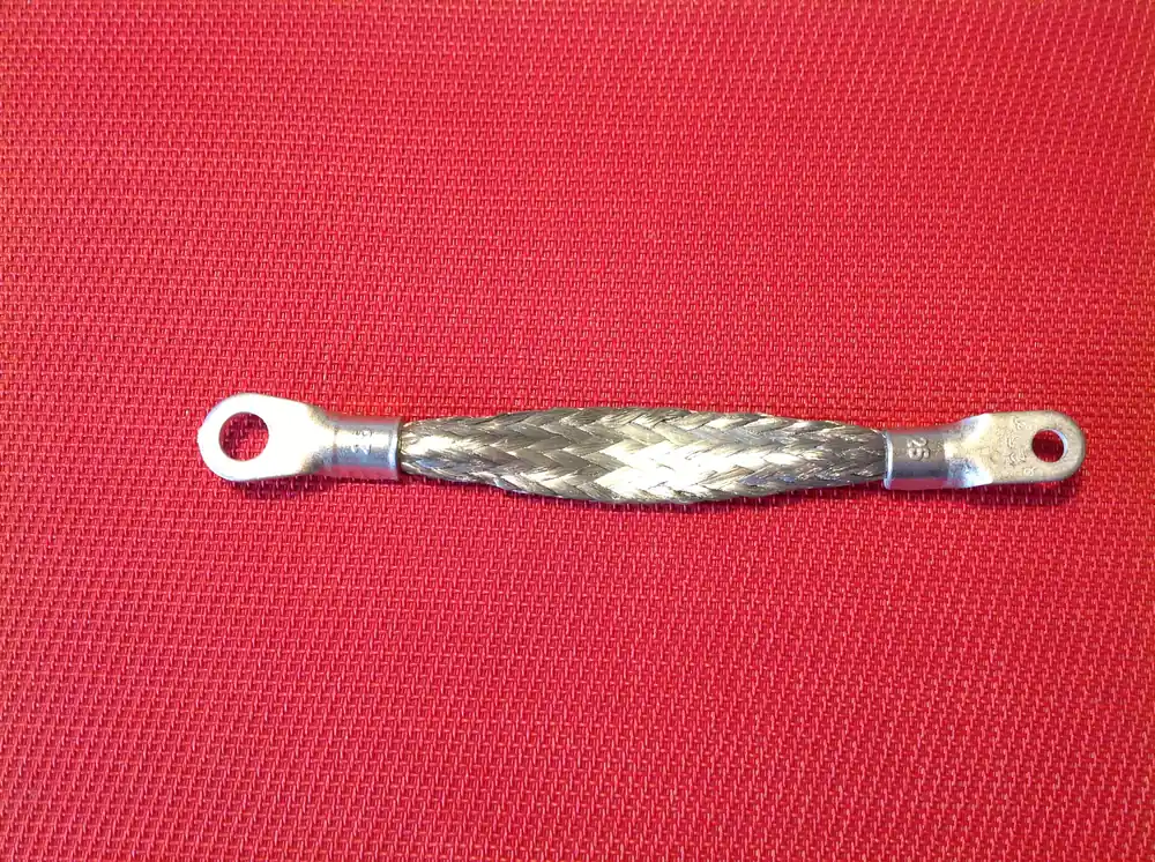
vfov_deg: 40.6
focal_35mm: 35
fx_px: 1166
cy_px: 431
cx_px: 578
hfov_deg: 52.7
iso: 125
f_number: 2.4
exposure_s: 1/15
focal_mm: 4.28
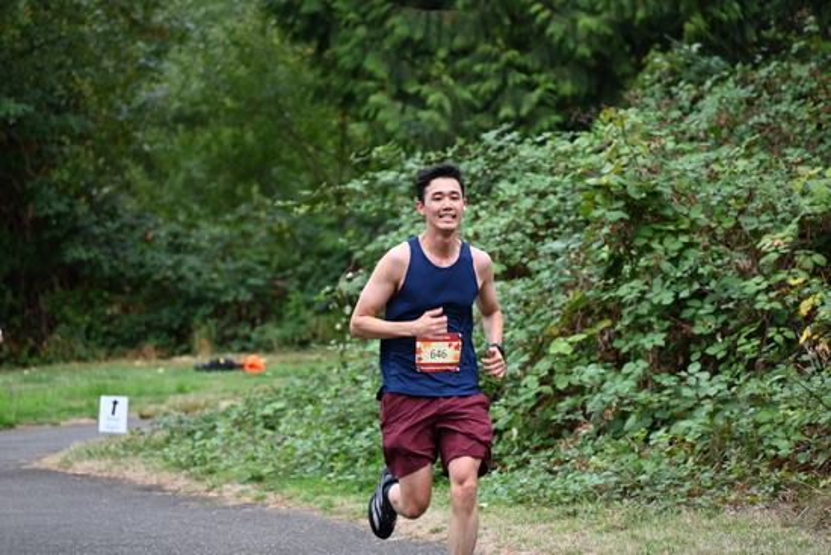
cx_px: 416
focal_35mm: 200
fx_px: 4618
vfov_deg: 6.9
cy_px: 278
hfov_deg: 10.3
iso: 450
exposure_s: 1/250
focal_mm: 200
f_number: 6.3
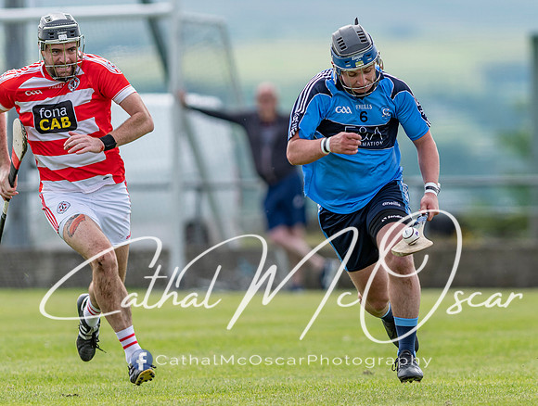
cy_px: 205
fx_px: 10159
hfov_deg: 3.0
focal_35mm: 652
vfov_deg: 2.3
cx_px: 390
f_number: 2.8
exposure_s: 1/1600
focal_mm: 300
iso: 100
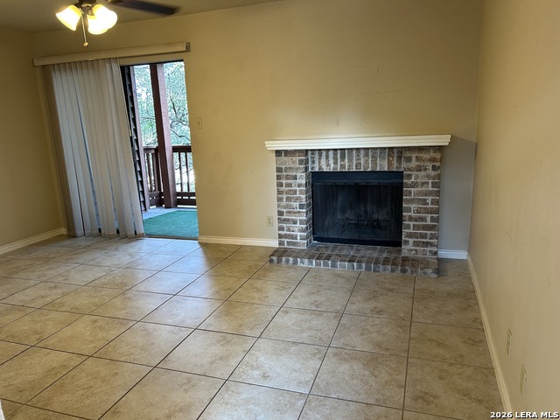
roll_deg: +2.3
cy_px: 210
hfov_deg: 67.3
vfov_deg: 53.1
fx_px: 421
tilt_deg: -12.9
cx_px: 280
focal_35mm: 26
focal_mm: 5.7
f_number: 1.5
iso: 100
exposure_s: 1/60
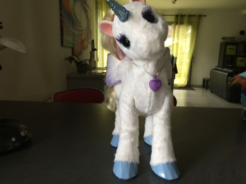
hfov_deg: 61.7
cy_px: 92
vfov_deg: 48.2
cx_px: 123
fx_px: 206
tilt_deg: -10.0
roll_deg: -1.0
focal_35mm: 29
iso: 40
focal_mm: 4.15
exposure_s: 1/50
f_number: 2.2
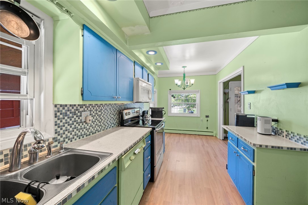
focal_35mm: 13
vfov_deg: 85.4
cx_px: 154
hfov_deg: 108.4
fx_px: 111
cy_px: 102
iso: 250
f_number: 9
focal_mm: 13
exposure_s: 1/2
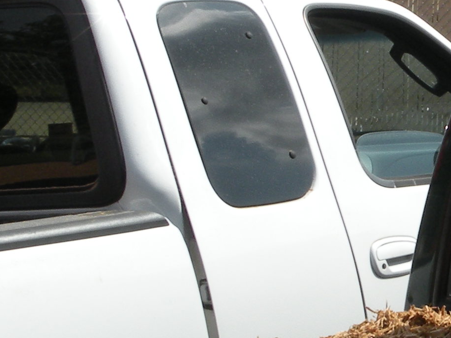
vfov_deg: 11.2
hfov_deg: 13.8
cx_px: 719
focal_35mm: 132
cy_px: 92
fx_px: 1720
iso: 64
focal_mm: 5.8
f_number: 7.1
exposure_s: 1/271
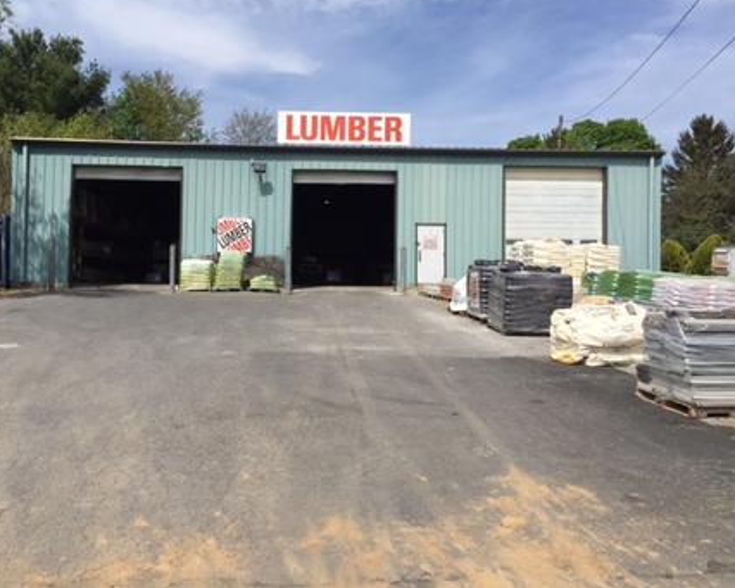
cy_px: 290
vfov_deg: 47.1
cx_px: 337
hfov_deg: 57.1
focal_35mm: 31
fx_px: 675
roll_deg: -0.2
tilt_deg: +1.5
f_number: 2.2
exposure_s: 1/3049
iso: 32
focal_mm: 4.15
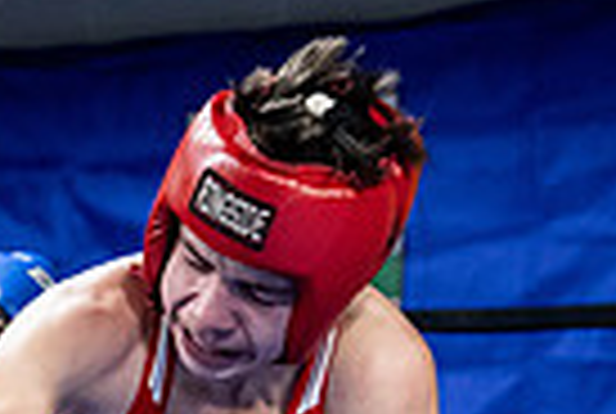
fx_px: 5076
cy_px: 695
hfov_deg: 6.9
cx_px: -202
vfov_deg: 4.6
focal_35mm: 296
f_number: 2.8
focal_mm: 70
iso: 8000
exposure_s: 1/1000
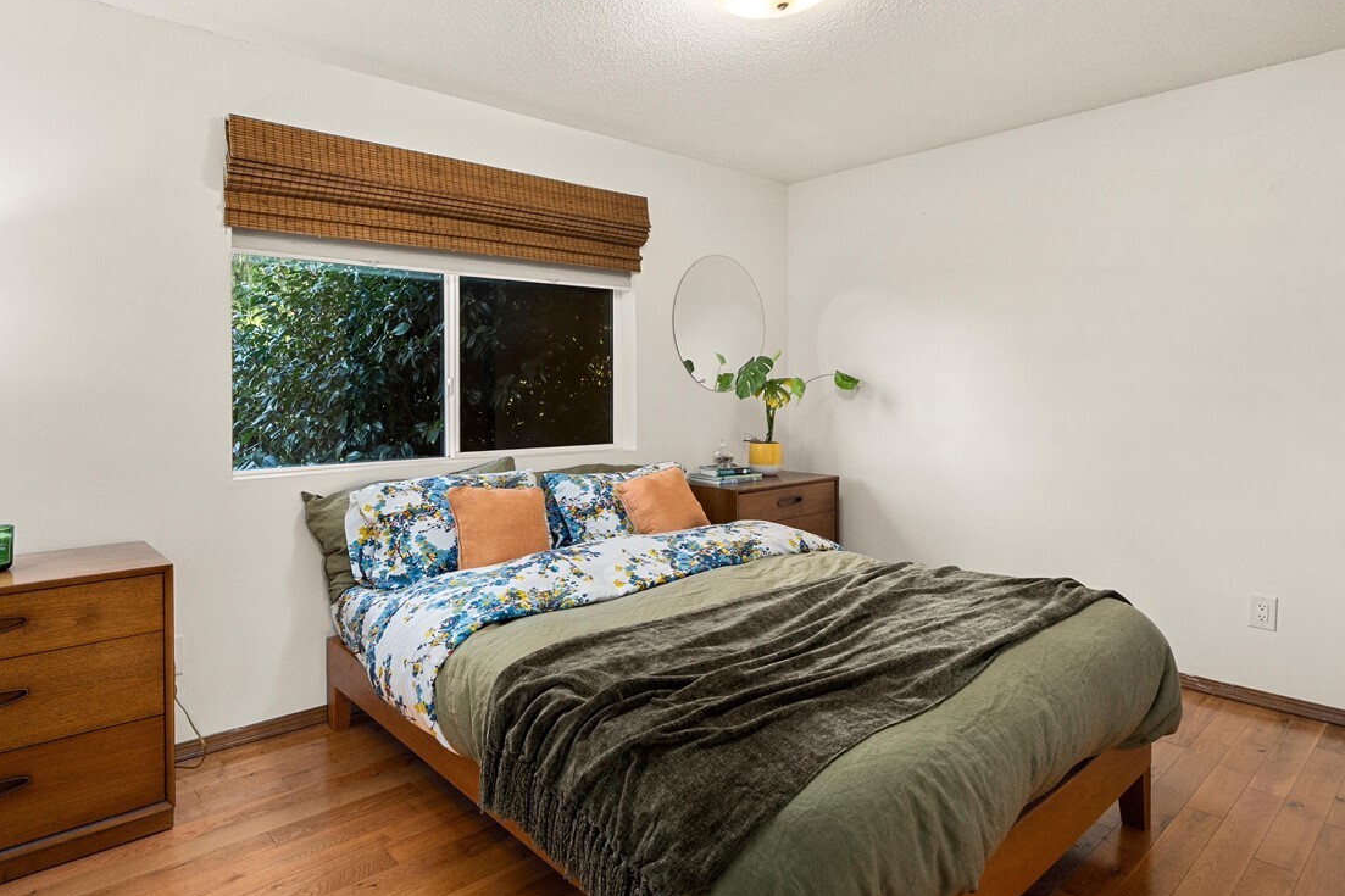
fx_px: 747
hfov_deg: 83.8
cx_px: 614
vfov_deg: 61.7
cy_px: 389
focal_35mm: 20
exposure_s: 1/15
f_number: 6.7
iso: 1000
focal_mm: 13
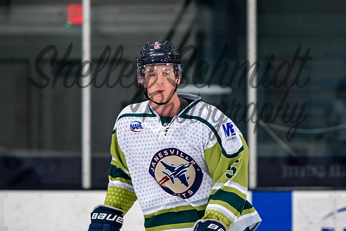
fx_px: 3815
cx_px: 165
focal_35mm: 397
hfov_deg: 5.2
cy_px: 107
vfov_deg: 3.5
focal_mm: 200
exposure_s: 1/800
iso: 2000
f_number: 3.2
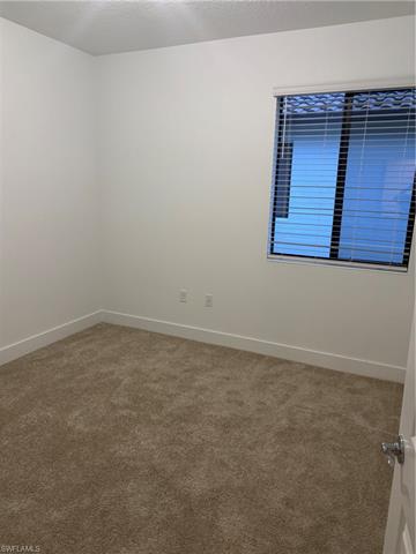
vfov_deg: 67.3
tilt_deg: -12.3
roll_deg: -2.8
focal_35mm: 26
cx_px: 208
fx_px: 417
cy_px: 277
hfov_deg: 53.1
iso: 200
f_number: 1.6
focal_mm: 5.96
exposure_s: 1/60
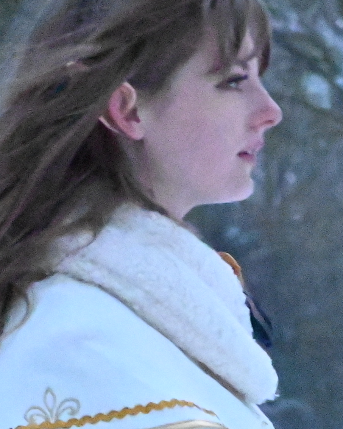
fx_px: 4392
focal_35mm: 346
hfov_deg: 4.4
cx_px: 615
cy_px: 507
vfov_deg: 5.6
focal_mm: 50
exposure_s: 1/50
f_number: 5
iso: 45600
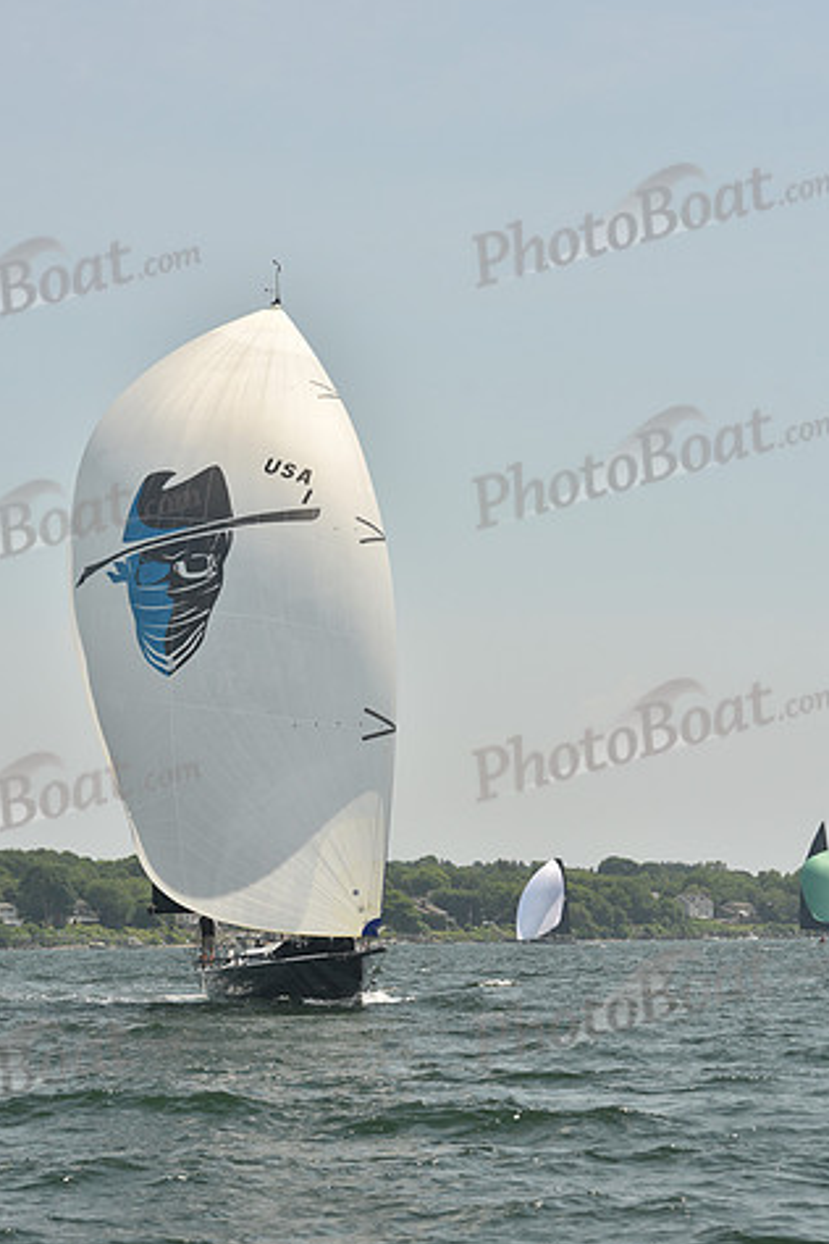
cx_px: 337
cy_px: 635
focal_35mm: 104
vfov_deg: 19.6
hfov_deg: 13.2
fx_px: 3592
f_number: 7.1
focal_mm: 85
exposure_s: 1/640
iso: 250
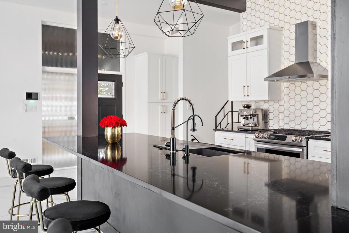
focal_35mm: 31
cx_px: 174
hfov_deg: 60.3
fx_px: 301
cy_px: 116
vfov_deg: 42.4
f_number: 9
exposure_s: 1/5
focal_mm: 31
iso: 320
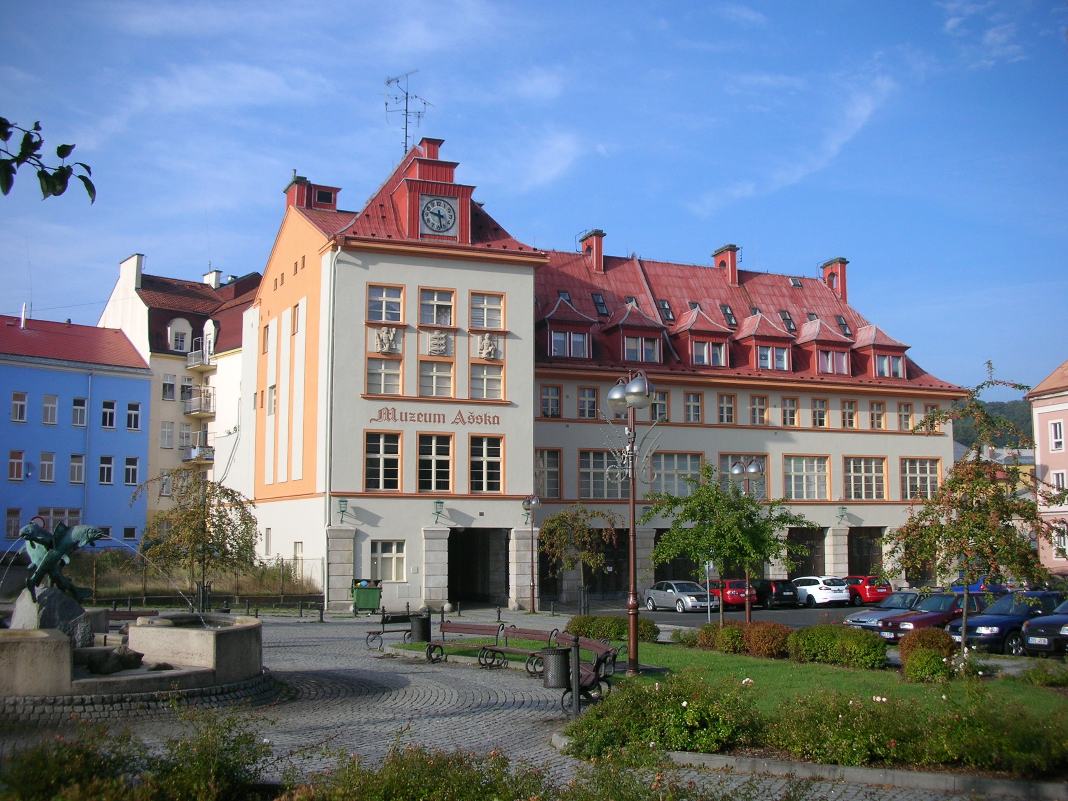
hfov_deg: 52.6
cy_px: 400
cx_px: 534
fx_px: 1080
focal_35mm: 35
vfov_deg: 40.7
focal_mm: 5.8
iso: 50
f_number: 8.5
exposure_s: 1/96
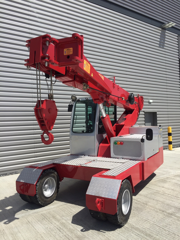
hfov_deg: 48.2
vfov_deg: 61.7
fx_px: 201
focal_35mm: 29
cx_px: 90
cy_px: 120
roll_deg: +0.4
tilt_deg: +1.9
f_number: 2.2
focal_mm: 4.15
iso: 32
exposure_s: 1/2326
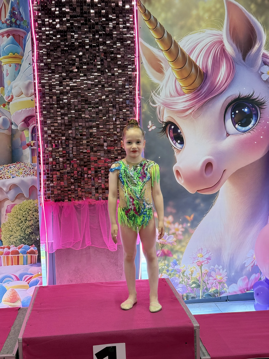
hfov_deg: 30.3
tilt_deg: -2.9
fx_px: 497
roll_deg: +1.9
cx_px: 134
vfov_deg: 39.7
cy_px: 180
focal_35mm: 48
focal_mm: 6.76
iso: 200
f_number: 1.78
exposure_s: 1/60
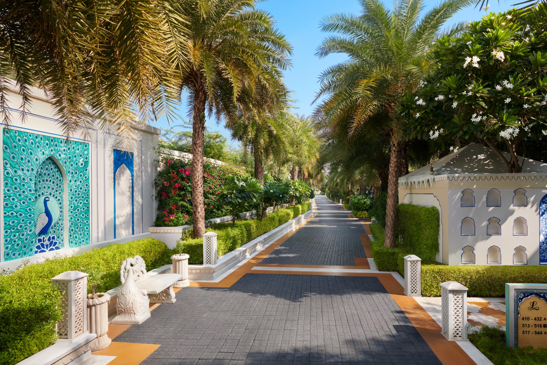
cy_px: 196
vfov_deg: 55.1
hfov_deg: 76.1
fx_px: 349
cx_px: 284
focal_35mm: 23
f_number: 11
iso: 100
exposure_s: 1/10
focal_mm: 21
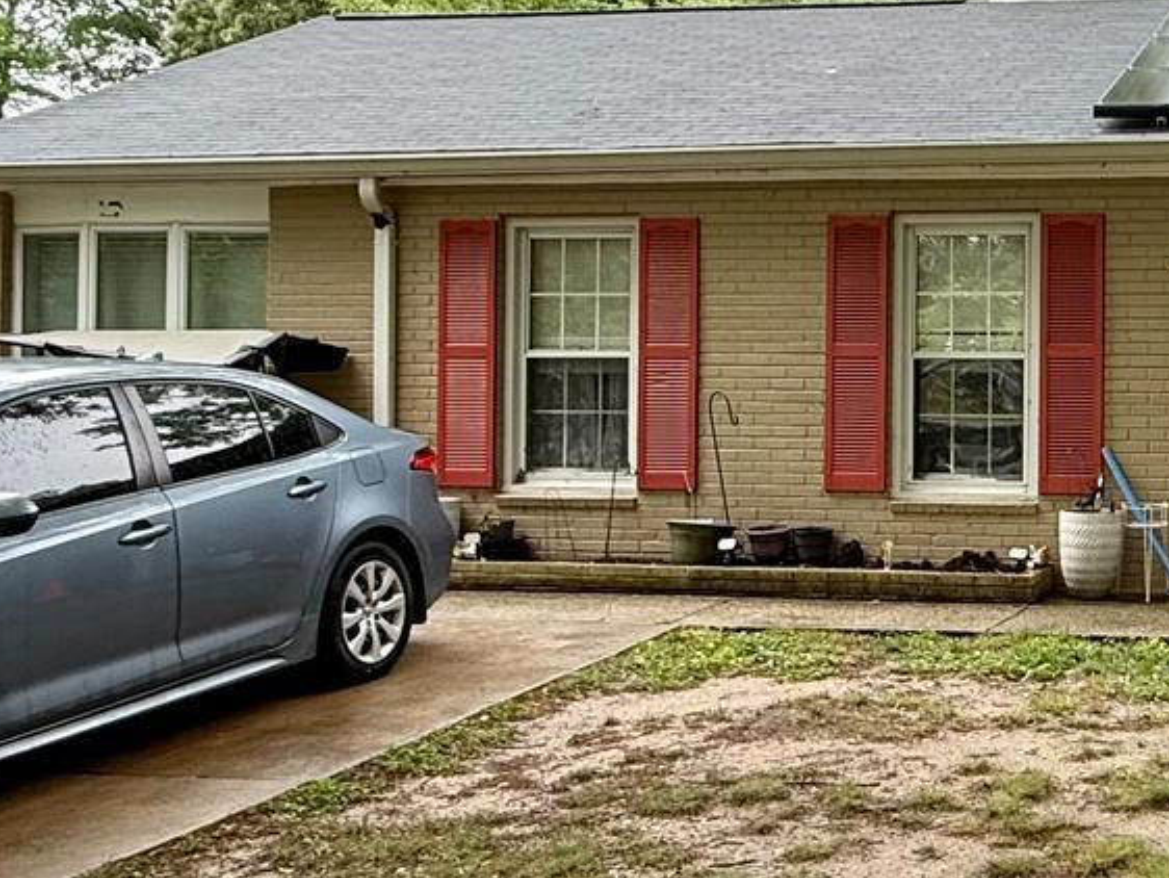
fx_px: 1723
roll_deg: +0.6
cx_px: 1198
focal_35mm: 51
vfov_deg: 28.5
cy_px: 379
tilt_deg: +0.2
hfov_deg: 33.8
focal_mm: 2.22
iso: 80
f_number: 2.2
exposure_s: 1/99
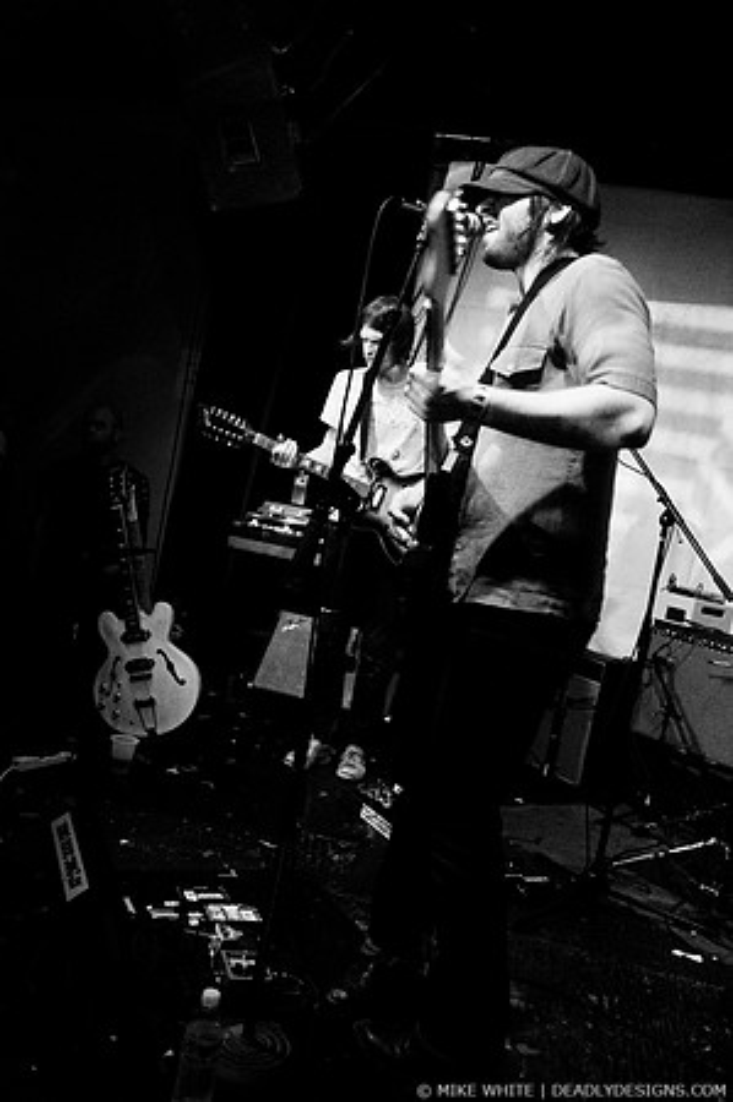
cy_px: 551
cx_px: 366
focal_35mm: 30
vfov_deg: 62.0
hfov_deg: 43.5
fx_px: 918
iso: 1250
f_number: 2.8
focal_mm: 20
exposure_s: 1/30
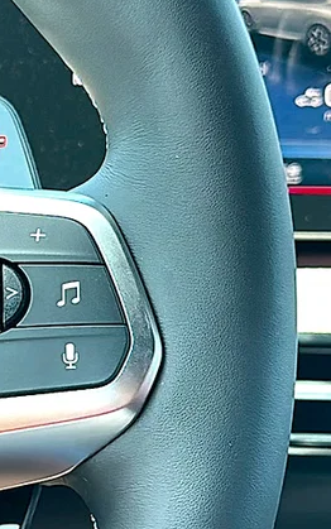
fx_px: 1125
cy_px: 295
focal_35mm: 78
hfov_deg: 16.3
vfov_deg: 26.5
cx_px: -19
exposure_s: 1/213
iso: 100
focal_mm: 6.86
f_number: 1.78
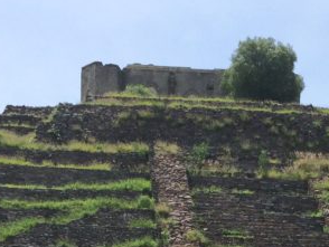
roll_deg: +0.1
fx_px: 961
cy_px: 406
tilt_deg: +7.5
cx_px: 275
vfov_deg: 13.5
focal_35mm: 101
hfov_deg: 19.2
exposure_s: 1/2160
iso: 32
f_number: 2.2
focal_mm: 4.15
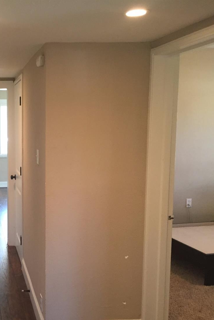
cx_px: -3
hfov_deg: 30.2
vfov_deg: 47.4
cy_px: 163
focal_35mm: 41
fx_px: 366
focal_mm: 4.15
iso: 125
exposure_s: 1/30
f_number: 2.2
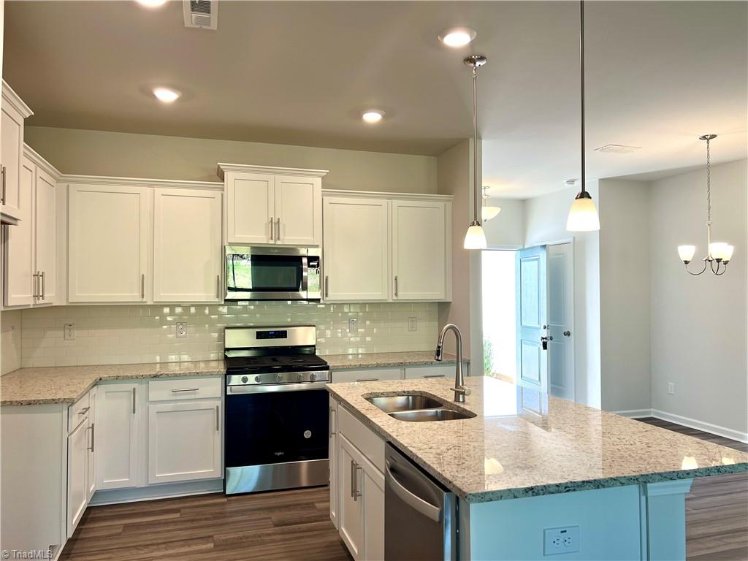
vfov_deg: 53.1
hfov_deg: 67.3
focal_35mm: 26
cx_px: 374
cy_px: 280
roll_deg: +0.2
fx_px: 562
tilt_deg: +0.7
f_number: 1.5
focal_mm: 5.7
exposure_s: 1/120
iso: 64
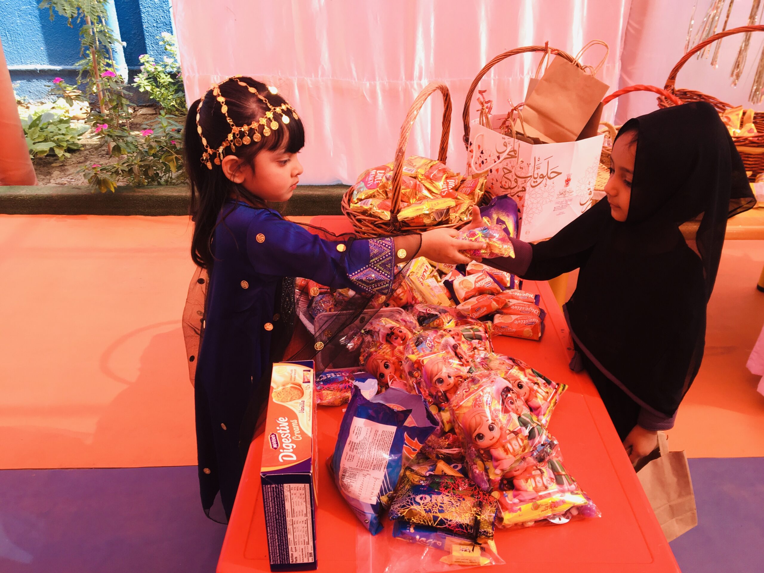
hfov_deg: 61.7
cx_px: 382
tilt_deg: -30.3
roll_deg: -0.6
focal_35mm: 29
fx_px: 640
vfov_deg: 48.2
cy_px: 286
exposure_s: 1/106
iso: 25
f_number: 2.2
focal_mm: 4.15
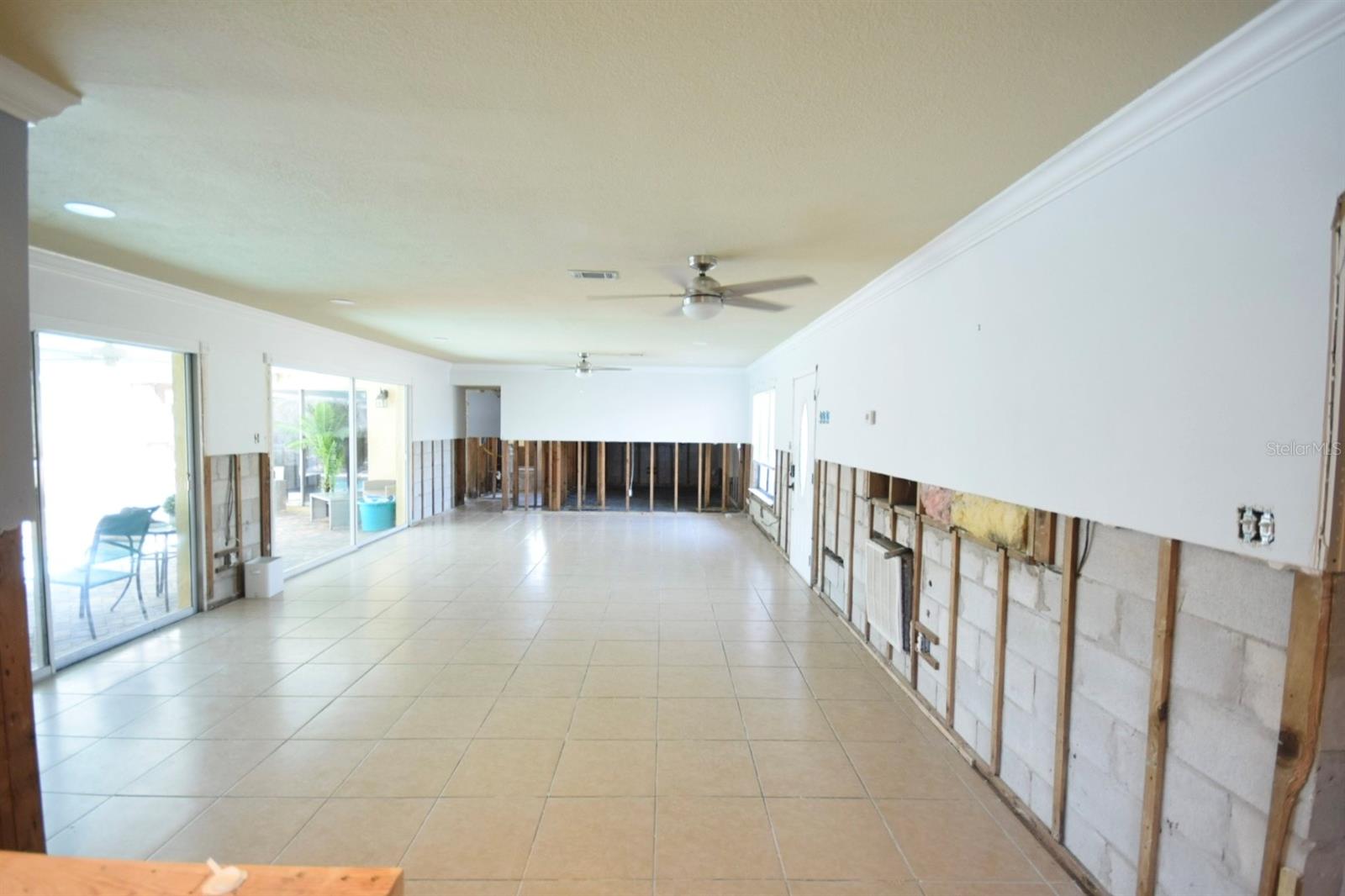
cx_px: 672
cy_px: 448
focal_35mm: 15
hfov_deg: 100.4
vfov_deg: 77.3
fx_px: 560
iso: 1250
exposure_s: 1/50
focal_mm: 10
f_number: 4
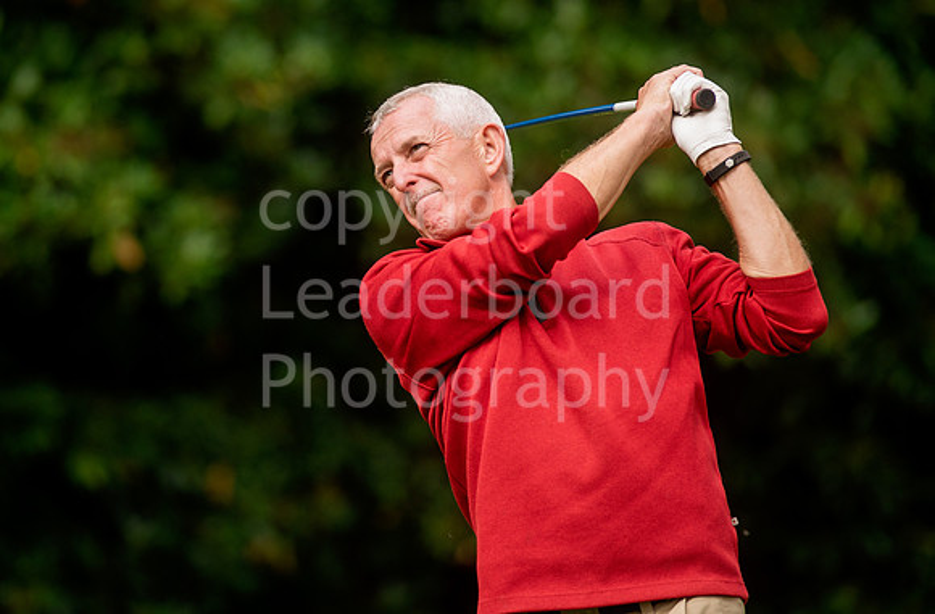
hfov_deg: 5.7
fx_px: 9458
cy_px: 235
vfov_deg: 3.7
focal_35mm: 366
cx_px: 368
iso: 400
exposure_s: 1/3200
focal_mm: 300
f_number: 4
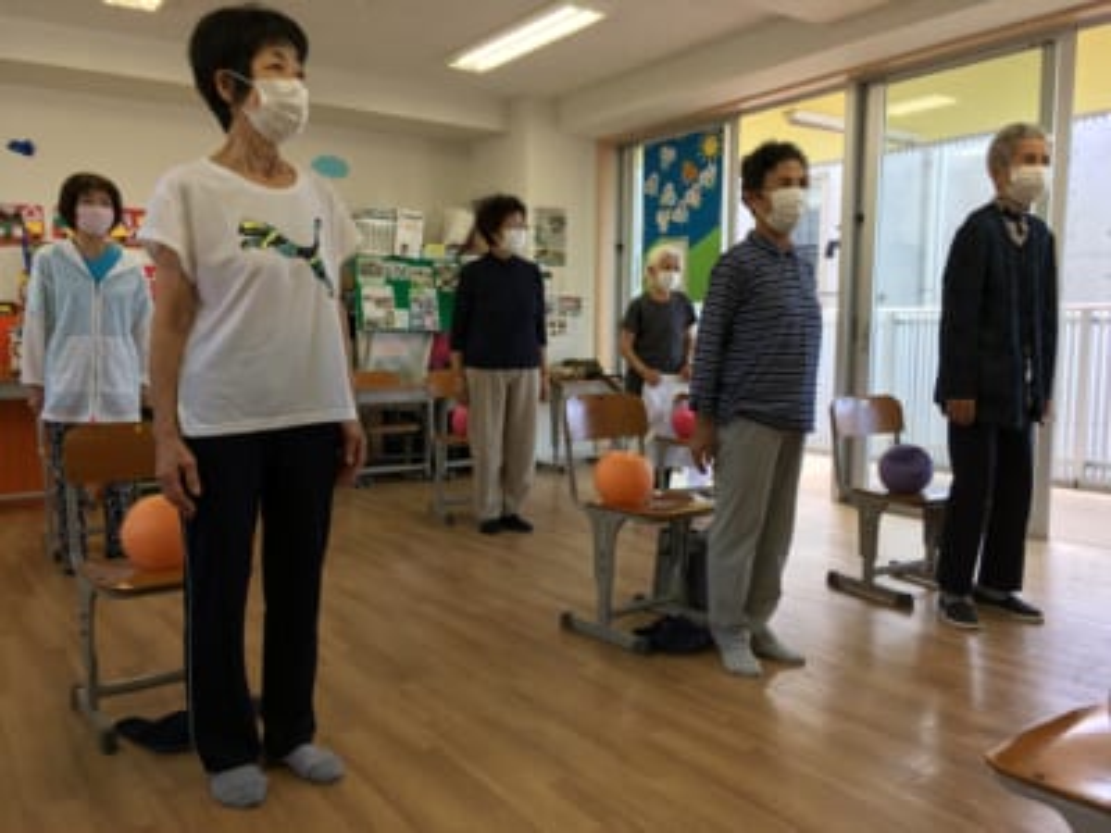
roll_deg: +1.2
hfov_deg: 61.7
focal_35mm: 29
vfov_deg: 48.2
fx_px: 931
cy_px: 416
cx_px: 556
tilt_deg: -4.5
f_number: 2.2
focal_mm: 4.15
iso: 25
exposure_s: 1/60
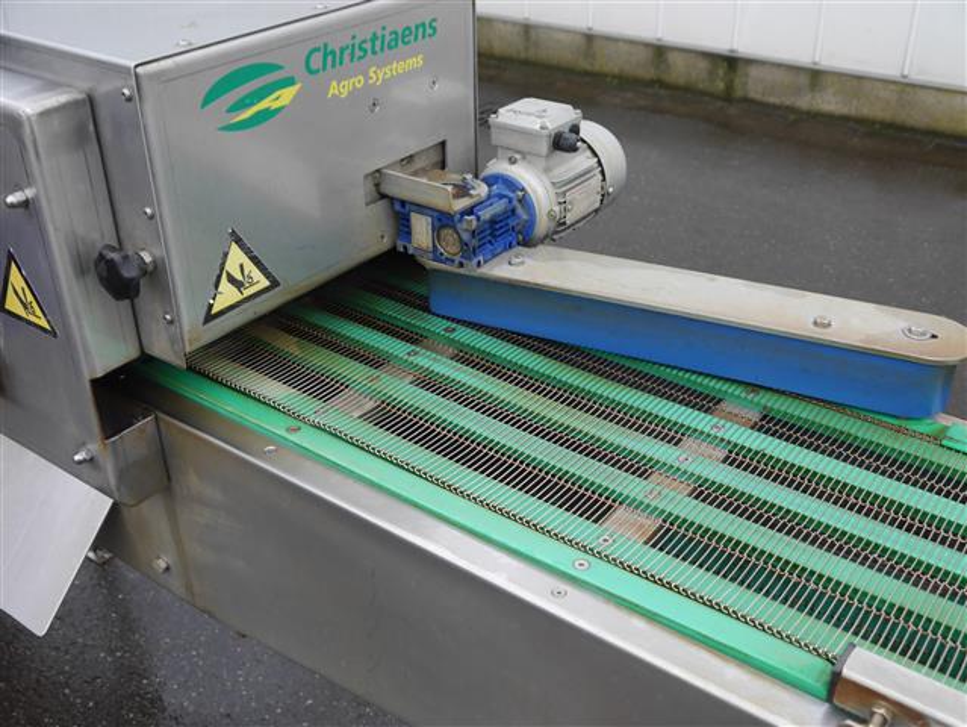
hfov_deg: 46.8
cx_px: 484
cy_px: 364
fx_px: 1118
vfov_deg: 36.0
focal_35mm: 40
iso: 160
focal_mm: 20
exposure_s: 1/125
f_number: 5
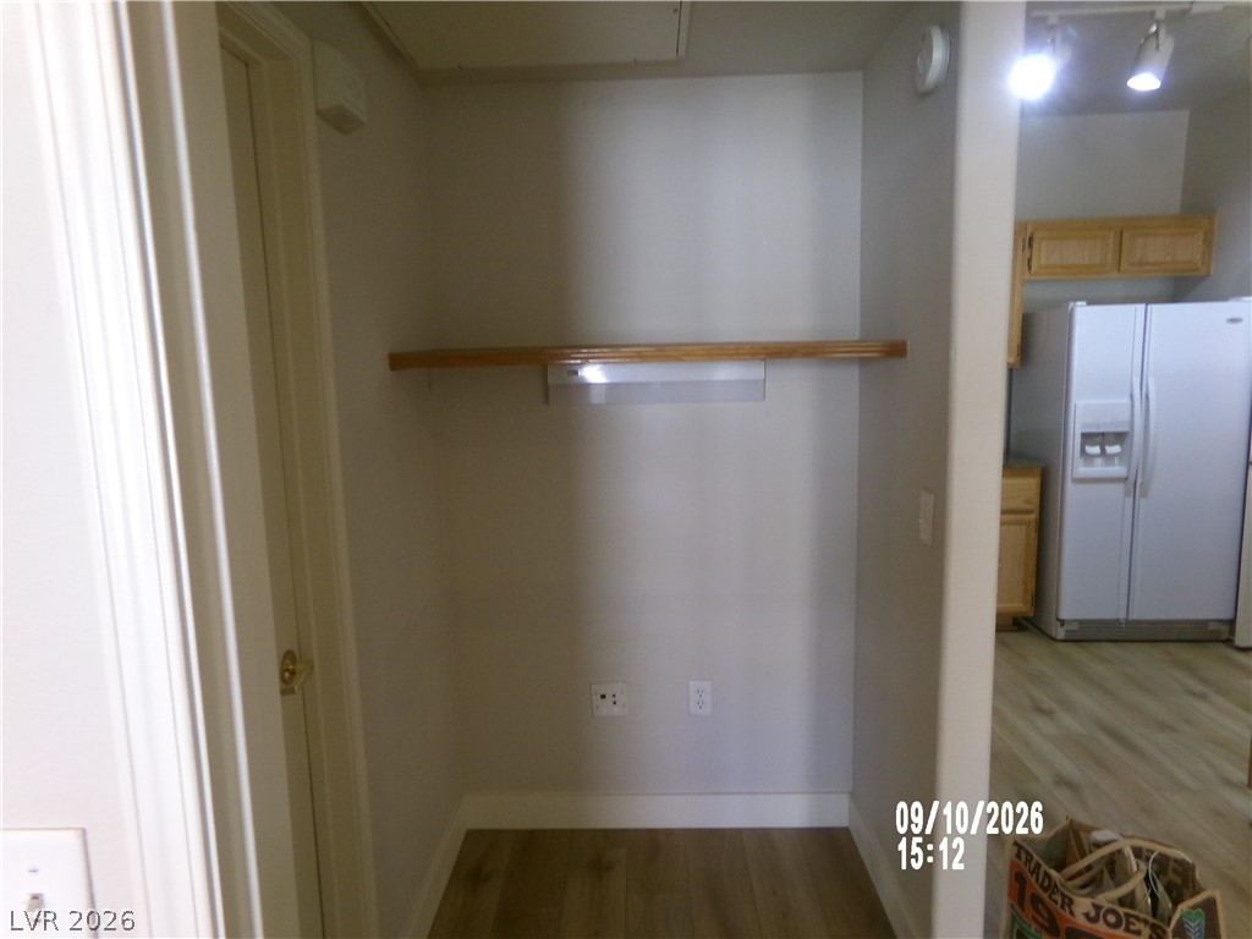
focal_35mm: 24
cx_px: 626
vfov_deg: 56.8
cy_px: 470
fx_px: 868
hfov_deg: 71.6
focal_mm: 4.3
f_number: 3.7
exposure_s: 1/17
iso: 329
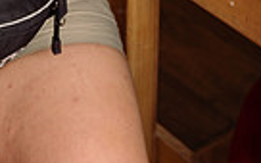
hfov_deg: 12.2
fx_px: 1202
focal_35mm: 169
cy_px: -217
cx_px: -10
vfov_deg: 7.3
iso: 125
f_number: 4.5
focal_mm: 50
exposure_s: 1/250
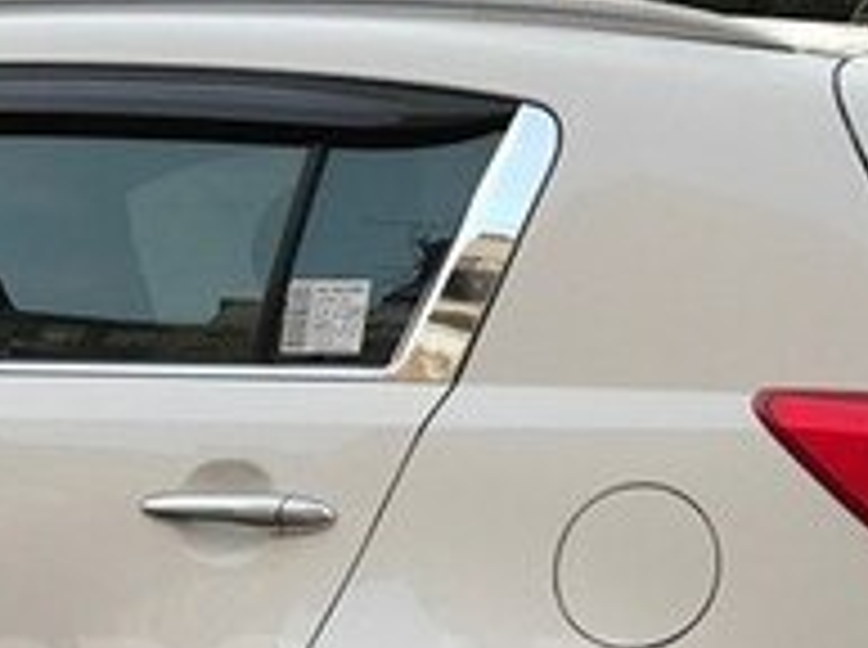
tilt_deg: -13.8
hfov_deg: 20.2
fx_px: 2403
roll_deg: +3.4
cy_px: 704
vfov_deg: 15.0
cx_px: 171
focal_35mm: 96
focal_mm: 3.99
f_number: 1.8
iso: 50
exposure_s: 1/17
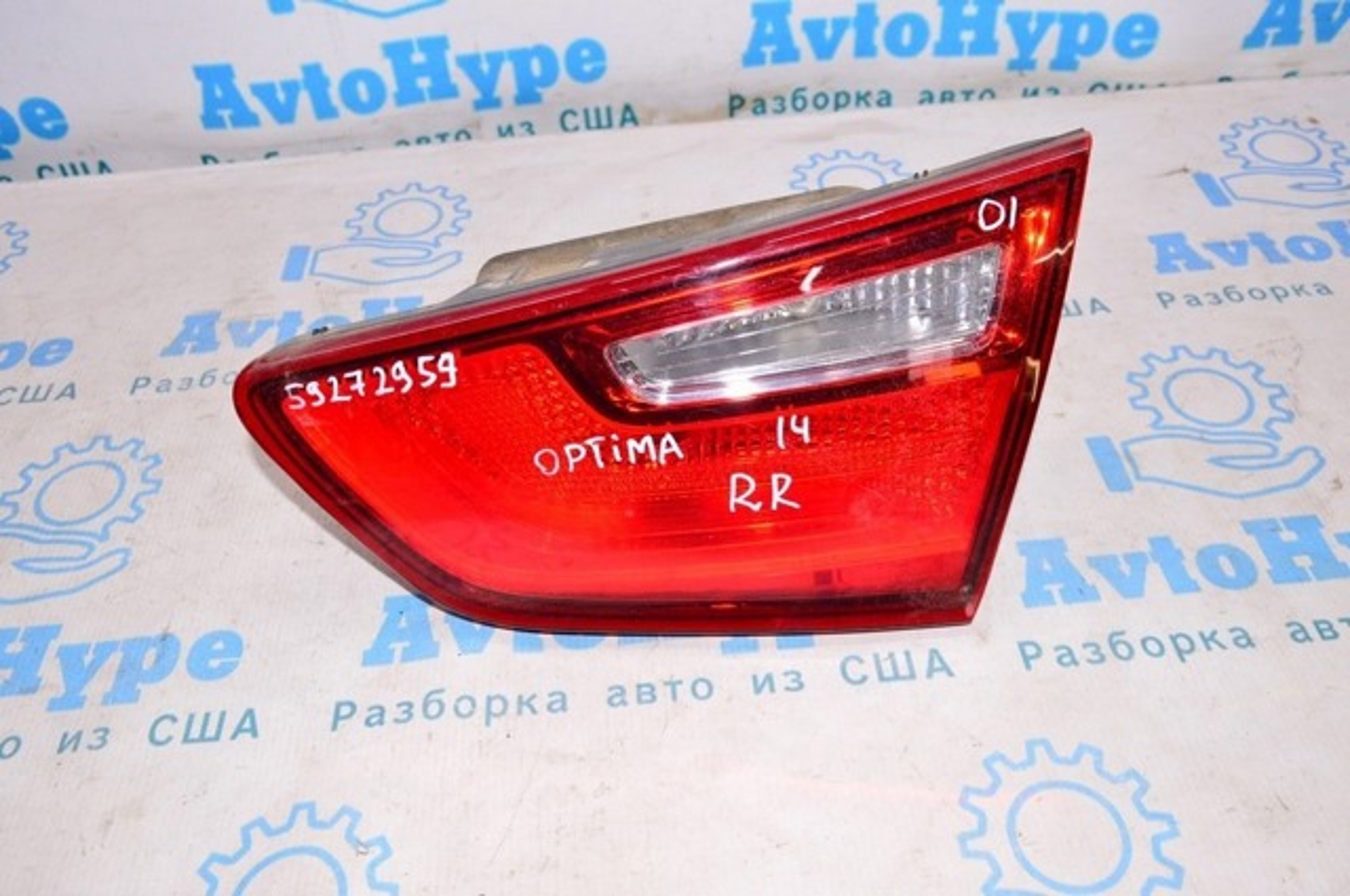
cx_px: 675
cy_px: 448
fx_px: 1124
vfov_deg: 43.5
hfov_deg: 62.0
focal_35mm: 30
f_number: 8
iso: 1600
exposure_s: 1/200
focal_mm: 20
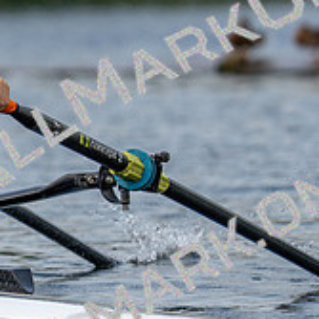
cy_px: 43
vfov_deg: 1.7
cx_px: -225
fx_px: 10468
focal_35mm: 1004
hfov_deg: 1.7
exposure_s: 1/1600
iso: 400
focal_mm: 341
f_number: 6.3
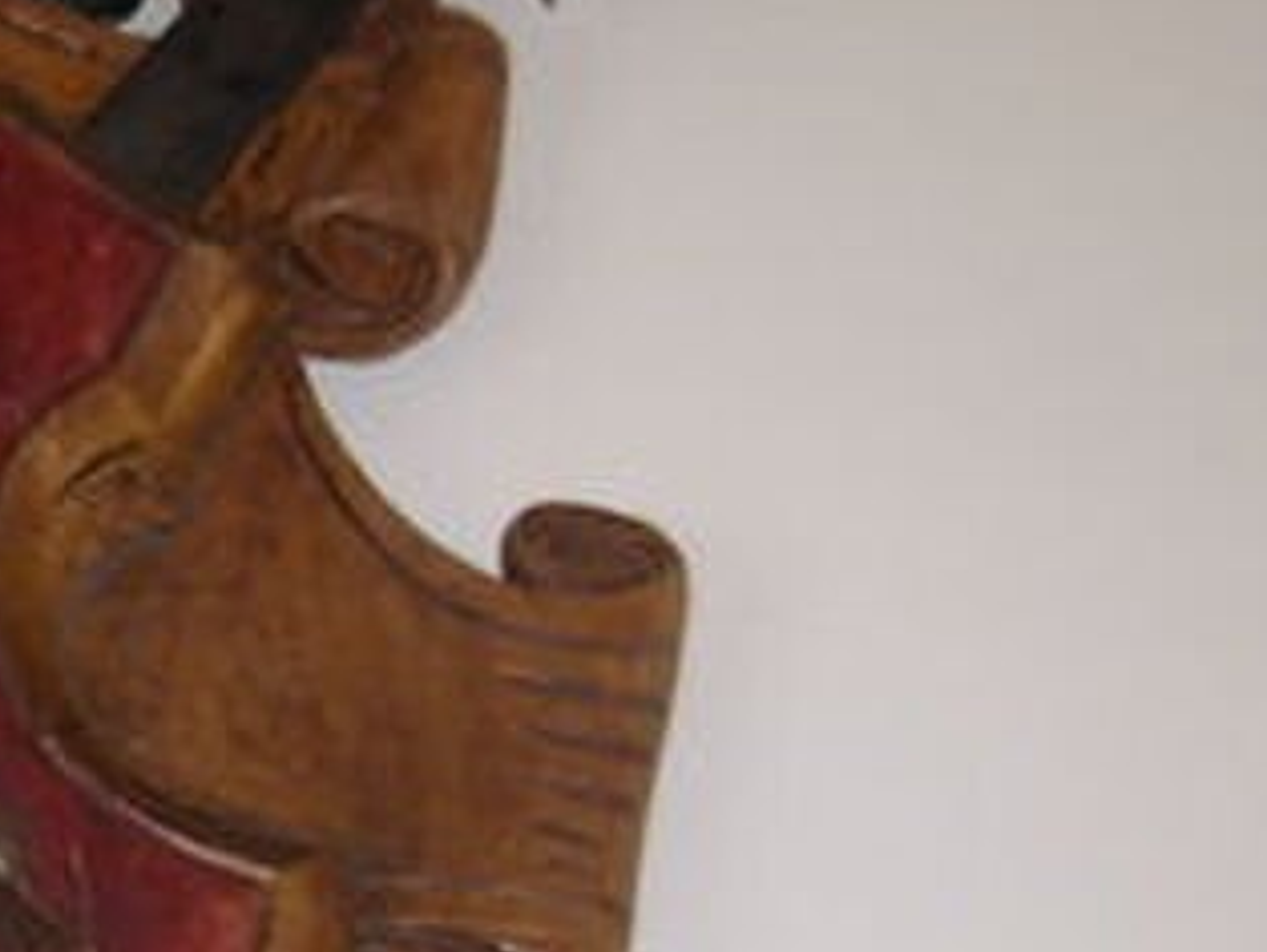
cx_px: -500
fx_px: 4432
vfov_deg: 12.2
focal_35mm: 121
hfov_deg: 15.3
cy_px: 791
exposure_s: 1/22.6
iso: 79
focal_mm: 6.3
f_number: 2.9
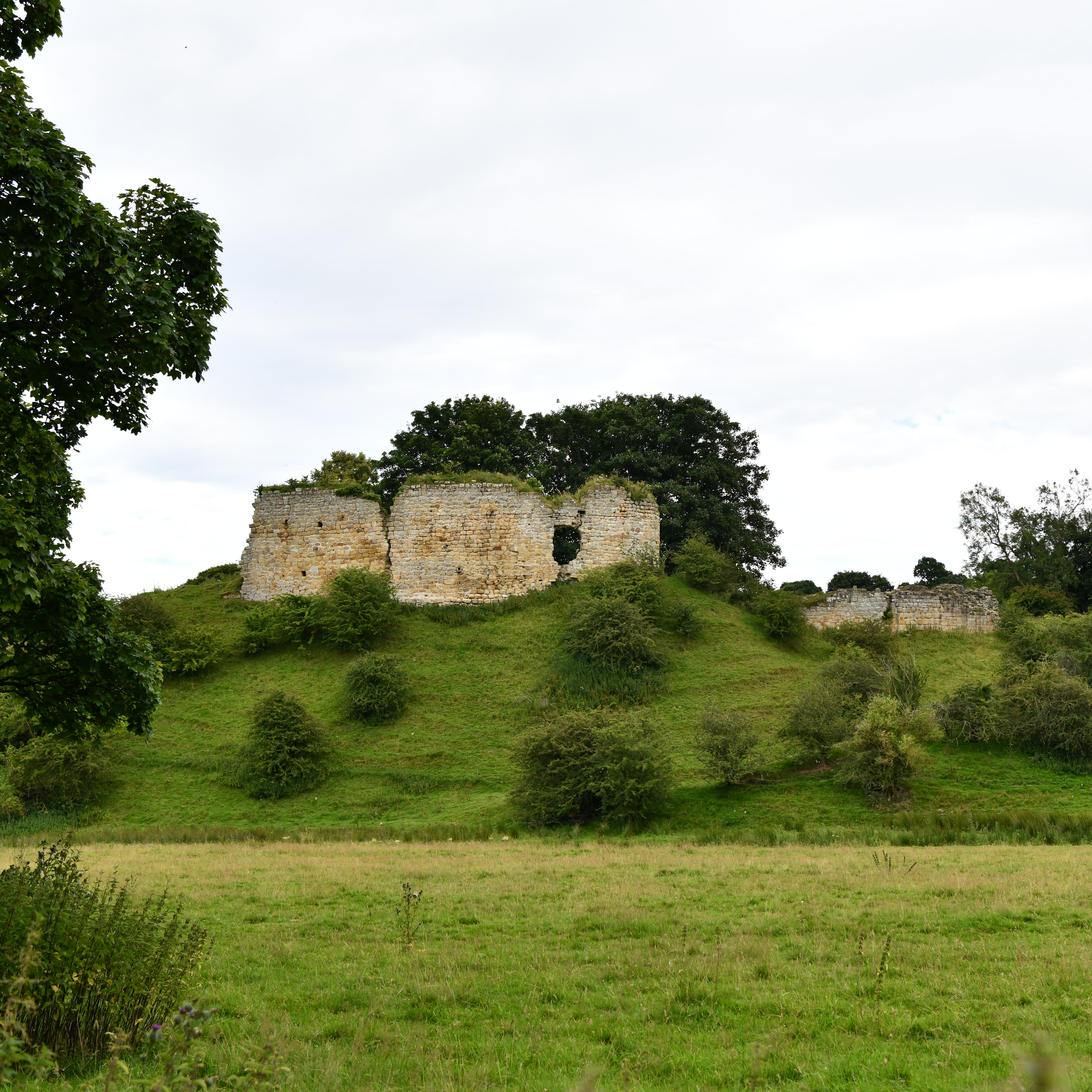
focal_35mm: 45
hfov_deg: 37.5
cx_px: 589
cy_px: 542
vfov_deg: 37.6
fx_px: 1606
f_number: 5
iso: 320
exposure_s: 1/640
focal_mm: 35
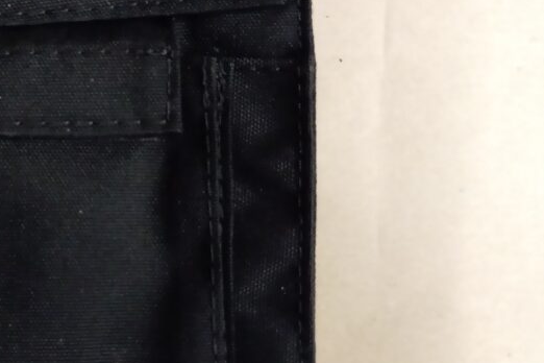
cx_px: 26
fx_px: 771
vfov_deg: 26.4
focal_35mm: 51
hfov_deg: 35.8
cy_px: 143
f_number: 1.8
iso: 1276
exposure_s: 1/20
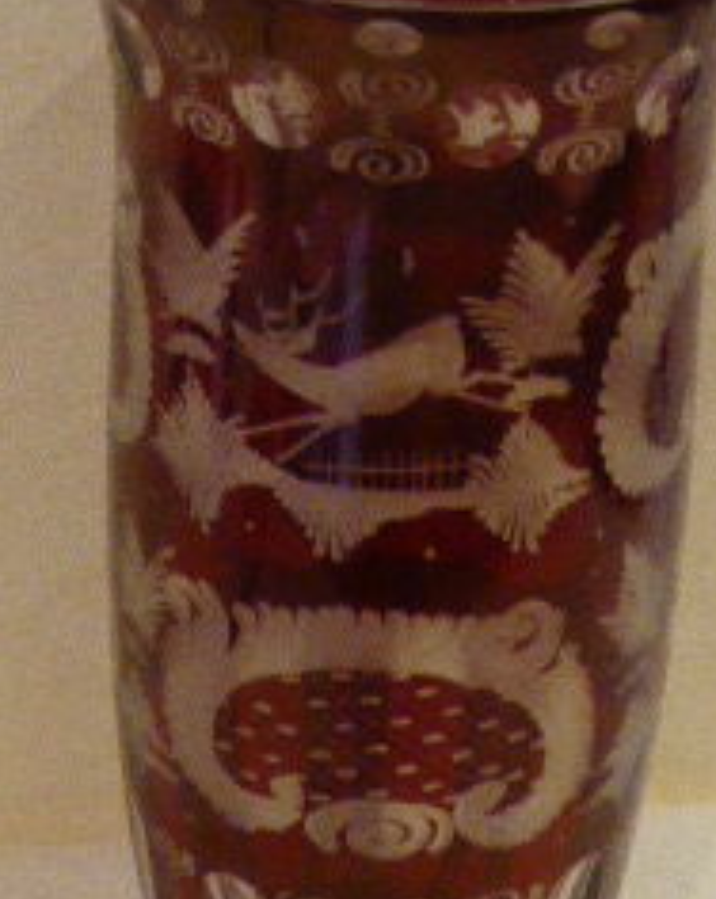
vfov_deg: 15.7
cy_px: 175
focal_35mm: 122
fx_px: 3240
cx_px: 362
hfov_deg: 12.6
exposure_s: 1/13
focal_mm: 7.9
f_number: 4.1
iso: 800
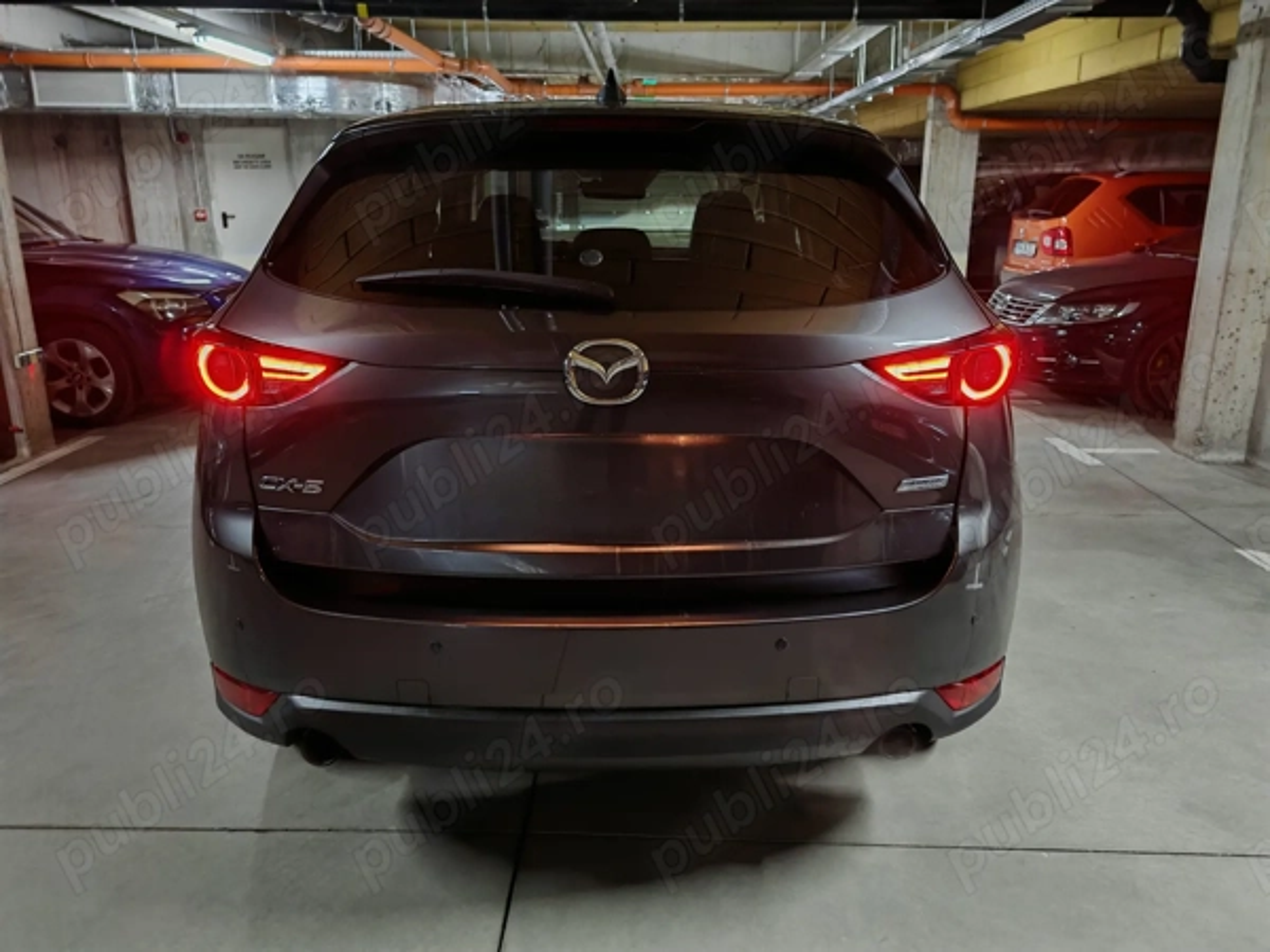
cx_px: 635
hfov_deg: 67.3
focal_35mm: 26
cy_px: 476
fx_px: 954
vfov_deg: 53.1
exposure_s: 1/33
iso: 1250
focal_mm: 5.4
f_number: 1.6
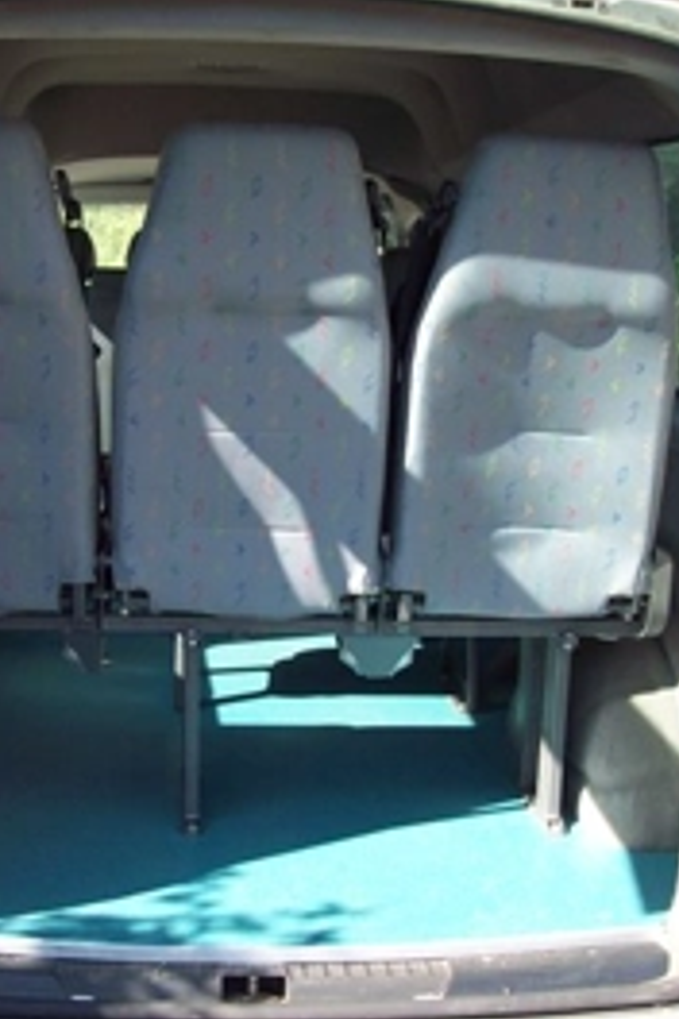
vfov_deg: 38.9
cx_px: 258
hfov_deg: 26.4
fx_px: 1443
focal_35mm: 51
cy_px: 502
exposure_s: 1/227
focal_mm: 6
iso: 80
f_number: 2.7
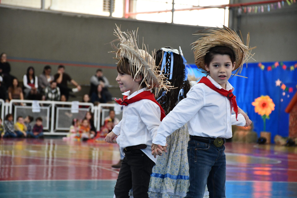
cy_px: 99
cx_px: 148
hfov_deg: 14.4
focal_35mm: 142
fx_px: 1171
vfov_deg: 9.7
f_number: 5.3
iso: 3200
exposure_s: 1/250
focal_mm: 95
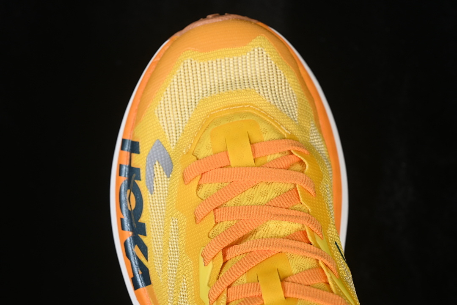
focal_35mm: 75
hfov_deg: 27.0
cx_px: 228
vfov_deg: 18.2
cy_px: 152
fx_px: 952
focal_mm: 50
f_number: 7.1
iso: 160
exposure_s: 1/80
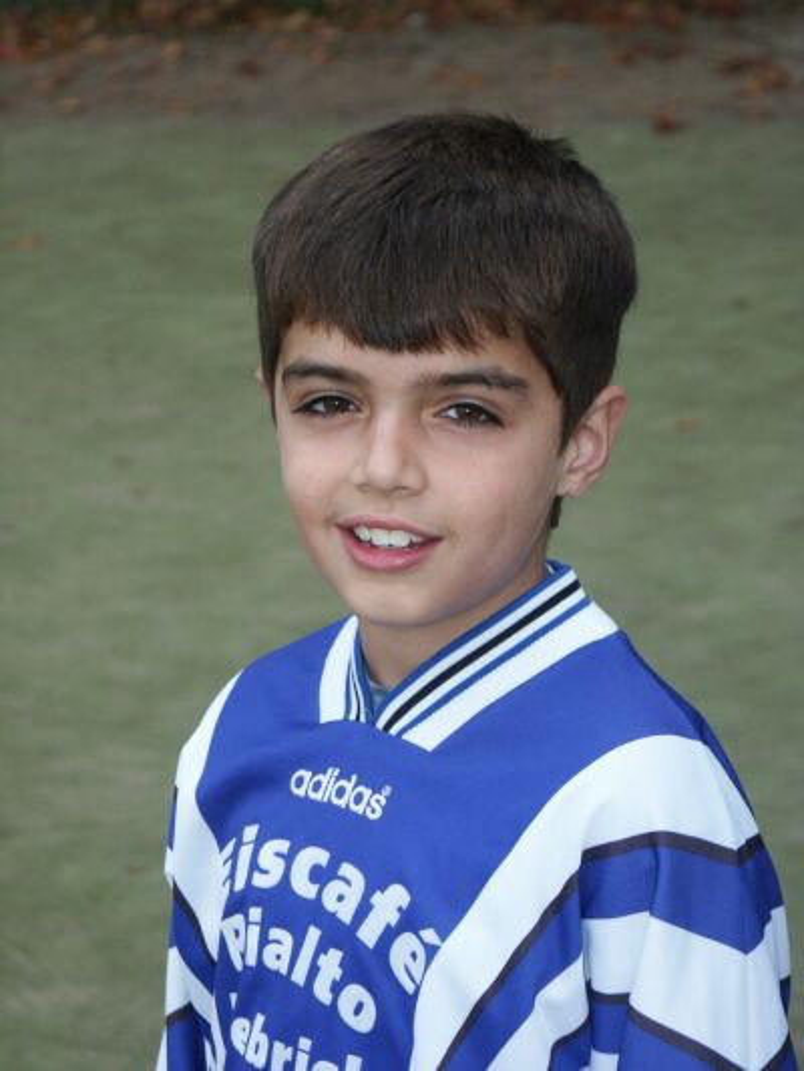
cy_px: 536
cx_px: 402
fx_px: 3777
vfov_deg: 16.1
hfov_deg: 12.2
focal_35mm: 122
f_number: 3.5
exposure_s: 1/250
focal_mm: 30.98
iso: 200
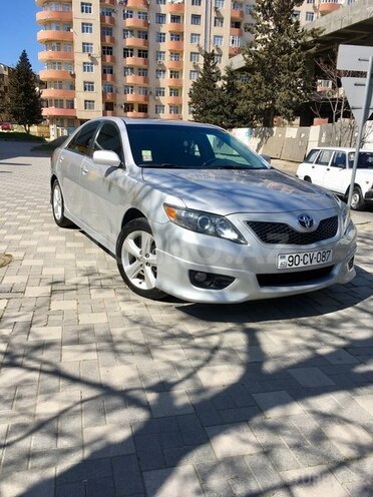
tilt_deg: -15.0
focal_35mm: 29
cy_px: 248
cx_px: 186
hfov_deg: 48.2
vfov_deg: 61.7
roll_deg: -1.9
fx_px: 417
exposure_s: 1/1350
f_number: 2.2
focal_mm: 4.15
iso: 25
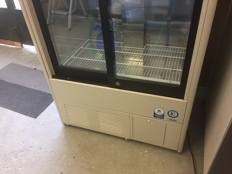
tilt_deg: -38.3
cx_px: 116
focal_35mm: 29
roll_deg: +4.6
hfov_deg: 61.7
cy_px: 87
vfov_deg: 48.2
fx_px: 194
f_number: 2.2
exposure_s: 1/33
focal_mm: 4.15
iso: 125
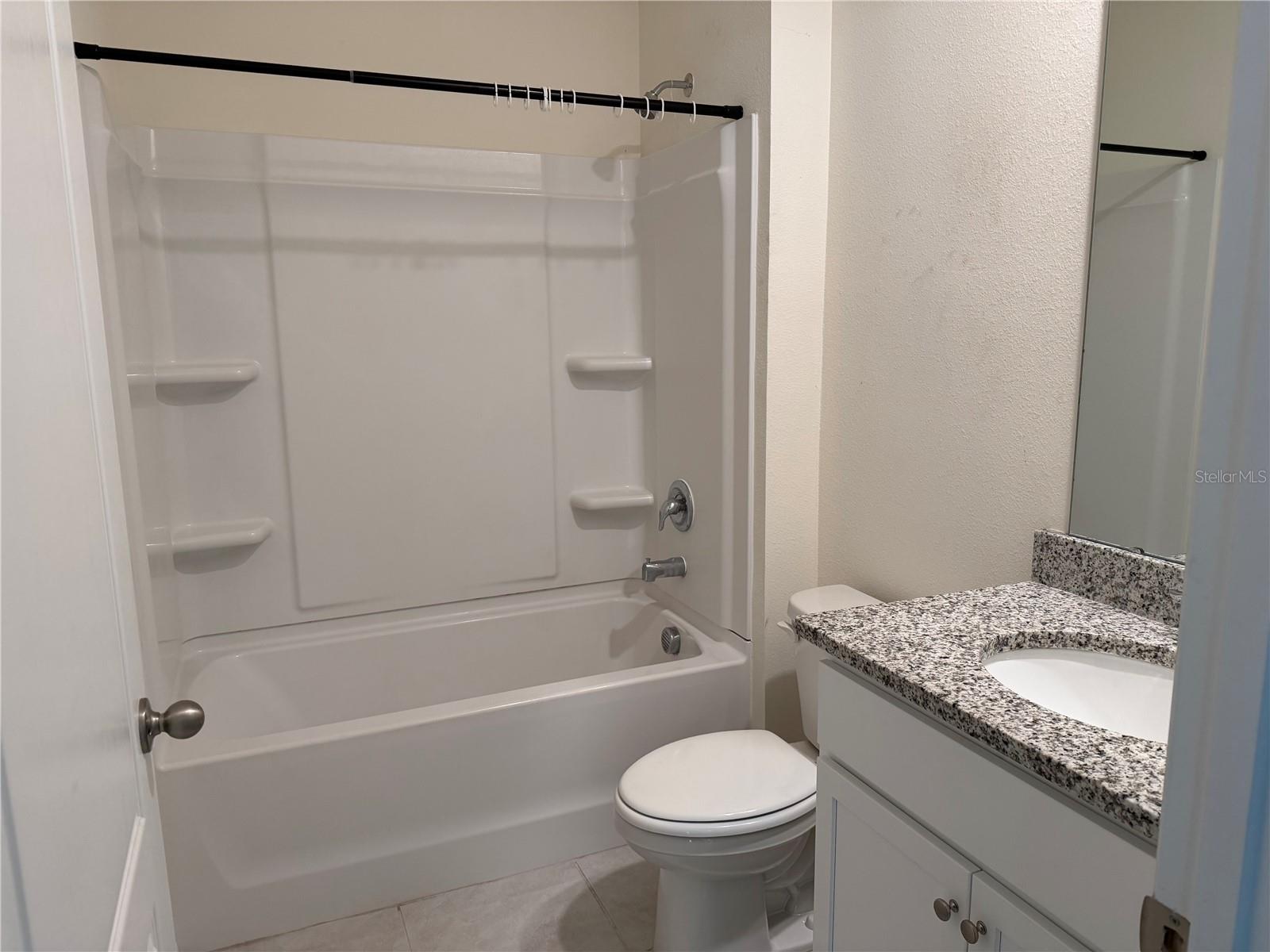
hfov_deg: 71.6
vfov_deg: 56.8
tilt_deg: -9.9
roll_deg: +0.5
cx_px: 635
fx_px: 881
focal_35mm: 24
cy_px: 476
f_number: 1.78
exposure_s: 1/120
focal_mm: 6.76
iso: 200
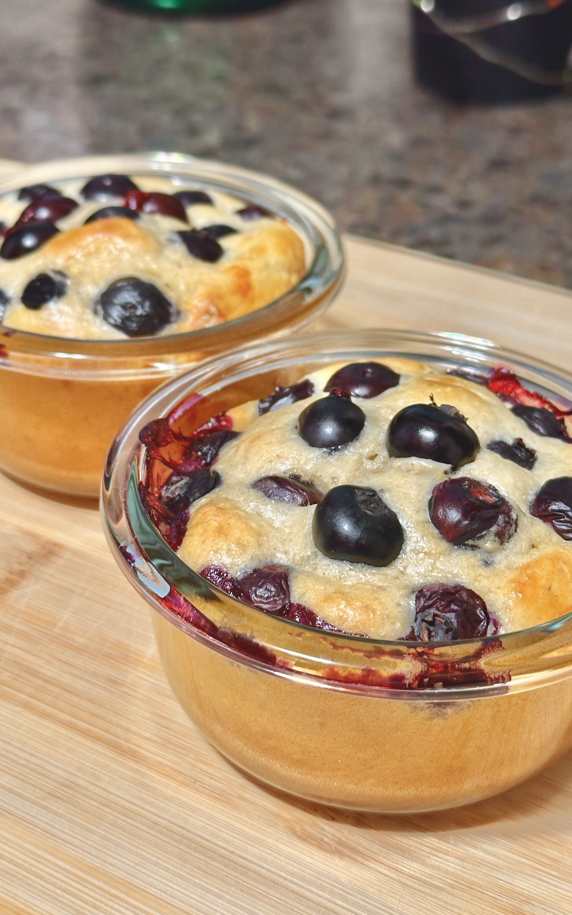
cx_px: 265
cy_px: 457
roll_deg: -1.2
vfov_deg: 39.6
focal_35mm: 51
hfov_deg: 25.3
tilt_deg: -34.5
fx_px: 1272
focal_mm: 6.86
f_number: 1.78
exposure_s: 1/60
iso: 250
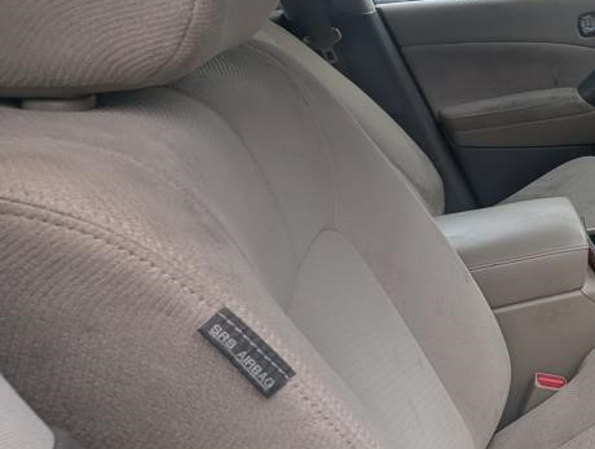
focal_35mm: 36
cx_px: 711
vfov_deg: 39.6
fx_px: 620
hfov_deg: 38.3
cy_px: 171
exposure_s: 1/471
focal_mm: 1.95
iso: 45
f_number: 2.2
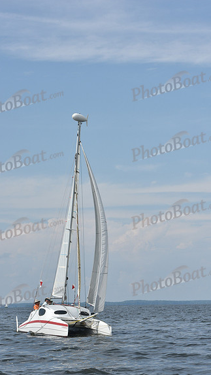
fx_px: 1074
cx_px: 98
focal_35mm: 108
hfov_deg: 11.2
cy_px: 188
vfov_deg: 19.8
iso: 320
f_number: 10
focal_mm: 102
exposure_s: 1/1250
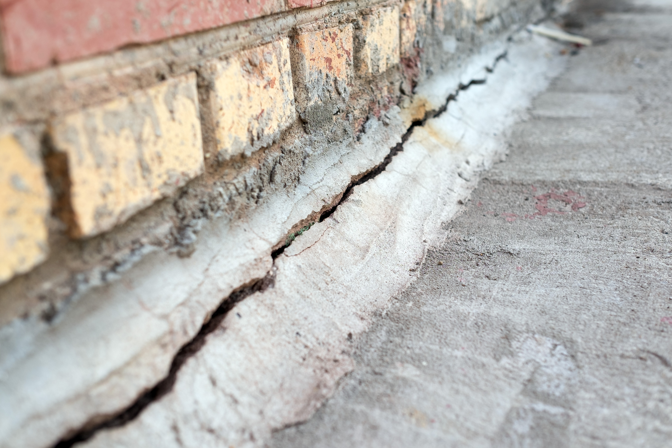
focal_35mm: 35
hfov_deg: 54.4
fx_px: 653
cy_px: 224
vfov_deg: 37.8
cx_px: 336
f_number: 3.2
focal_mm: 23
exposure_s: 1/480
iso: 200
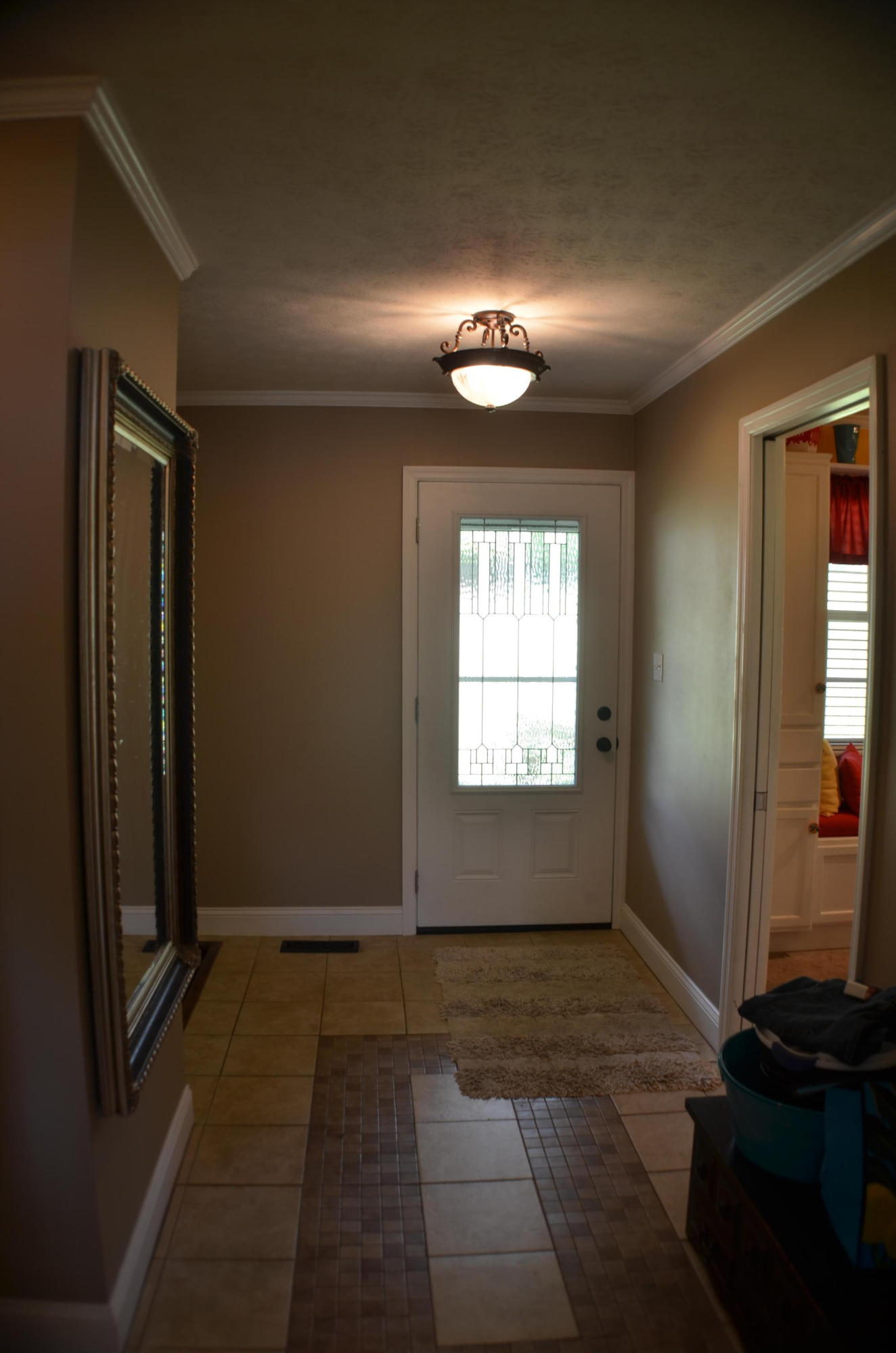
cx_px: 448
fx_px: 1238
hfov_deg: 39.8
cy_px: 676
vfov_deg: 57.3
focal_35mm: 33
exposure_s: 1/25
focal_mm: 22
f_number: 4
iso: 100
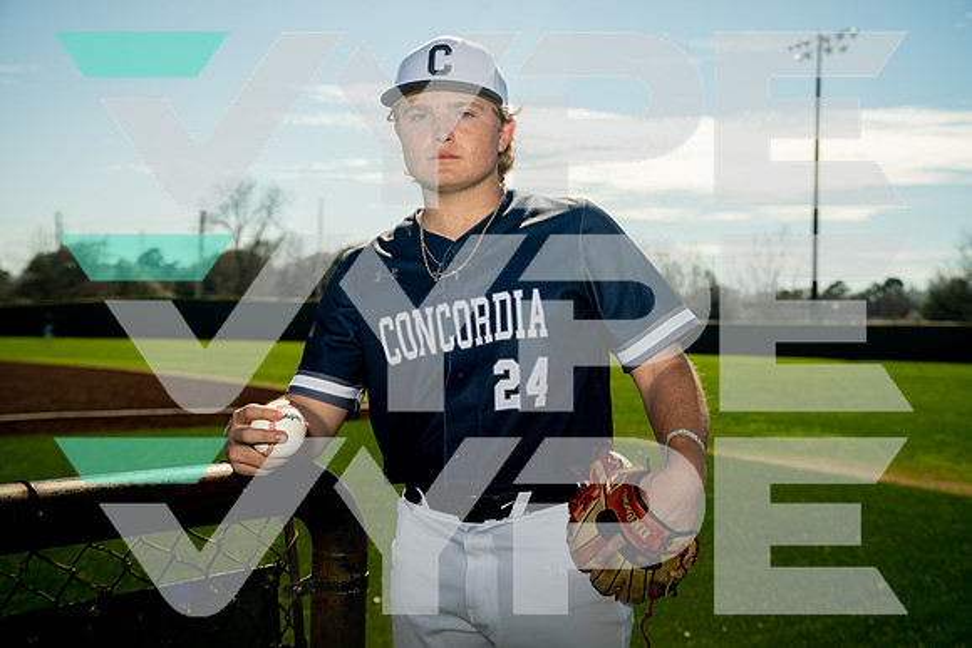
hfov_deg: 44.5
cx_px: 486
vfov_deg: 30.5
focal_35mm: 44
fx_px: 1188
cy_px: 324
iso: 100
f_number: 4.5
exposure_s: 1/250
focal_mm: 44
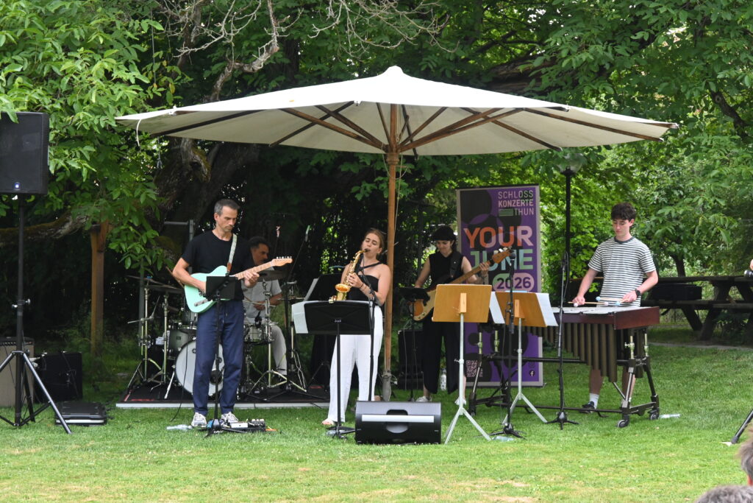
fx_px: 1412
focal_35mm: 68
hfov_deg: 29.9
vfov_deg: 20.2
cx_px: 376
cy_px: 252
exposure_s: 1/125
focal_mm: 45
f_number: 6
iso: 1800
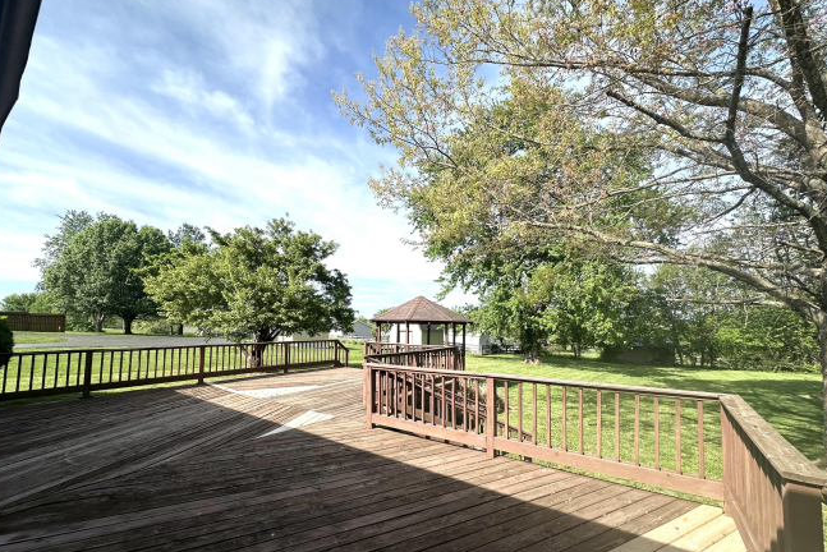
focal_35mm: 15
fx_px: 345
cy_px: 302
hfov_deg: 100.4
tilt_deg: +3.6
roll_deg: -1.1
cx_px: 414
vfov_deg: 77.2
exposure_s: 1/1795
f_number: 2.2
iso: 50
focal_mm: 2.22
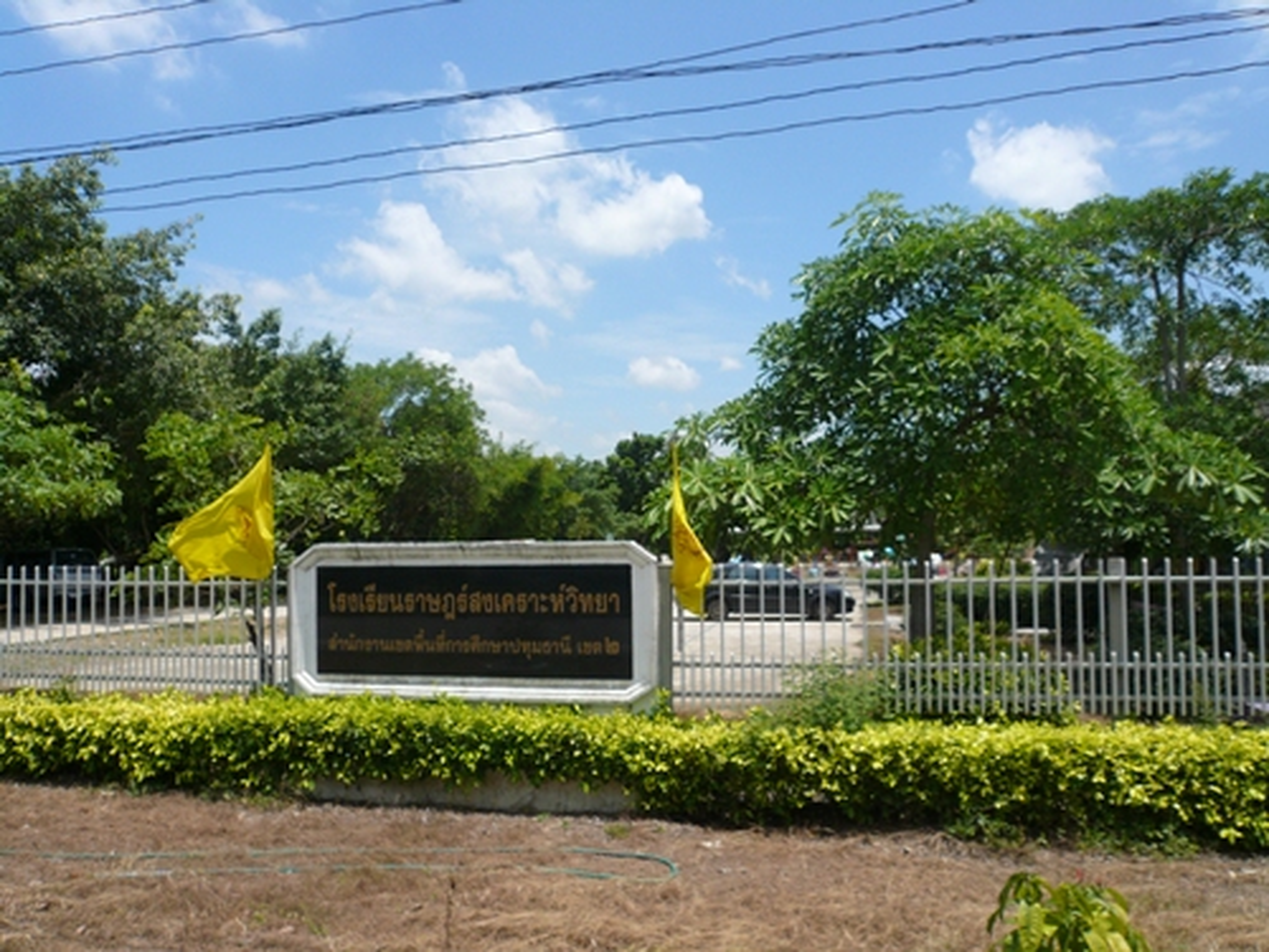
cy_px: 476
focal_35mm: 28
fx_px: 1026
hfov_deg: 63.4
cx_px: 634
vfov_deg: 49.7
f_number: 8
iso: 100
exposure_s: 1/250
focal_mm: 4.6
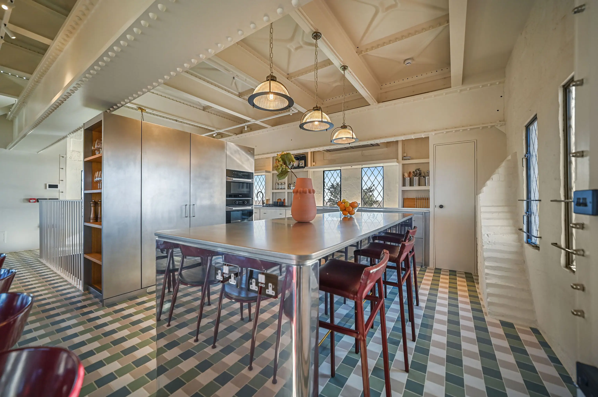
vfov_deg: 81.1
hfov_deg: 104.3
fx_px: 232
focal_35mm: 14
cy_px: 198
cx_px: 299
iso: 400
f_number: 2.8
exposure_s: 1/50
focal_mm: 14
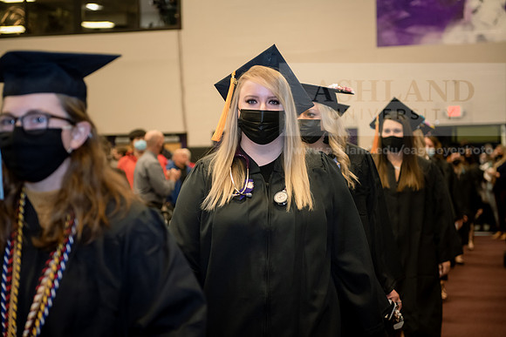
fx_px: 984
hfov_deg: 28.8
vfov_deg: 19.5
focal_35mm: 70
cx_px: 253
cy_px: 168
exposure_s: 1/200
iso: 1600
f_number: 3.5
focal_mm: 70
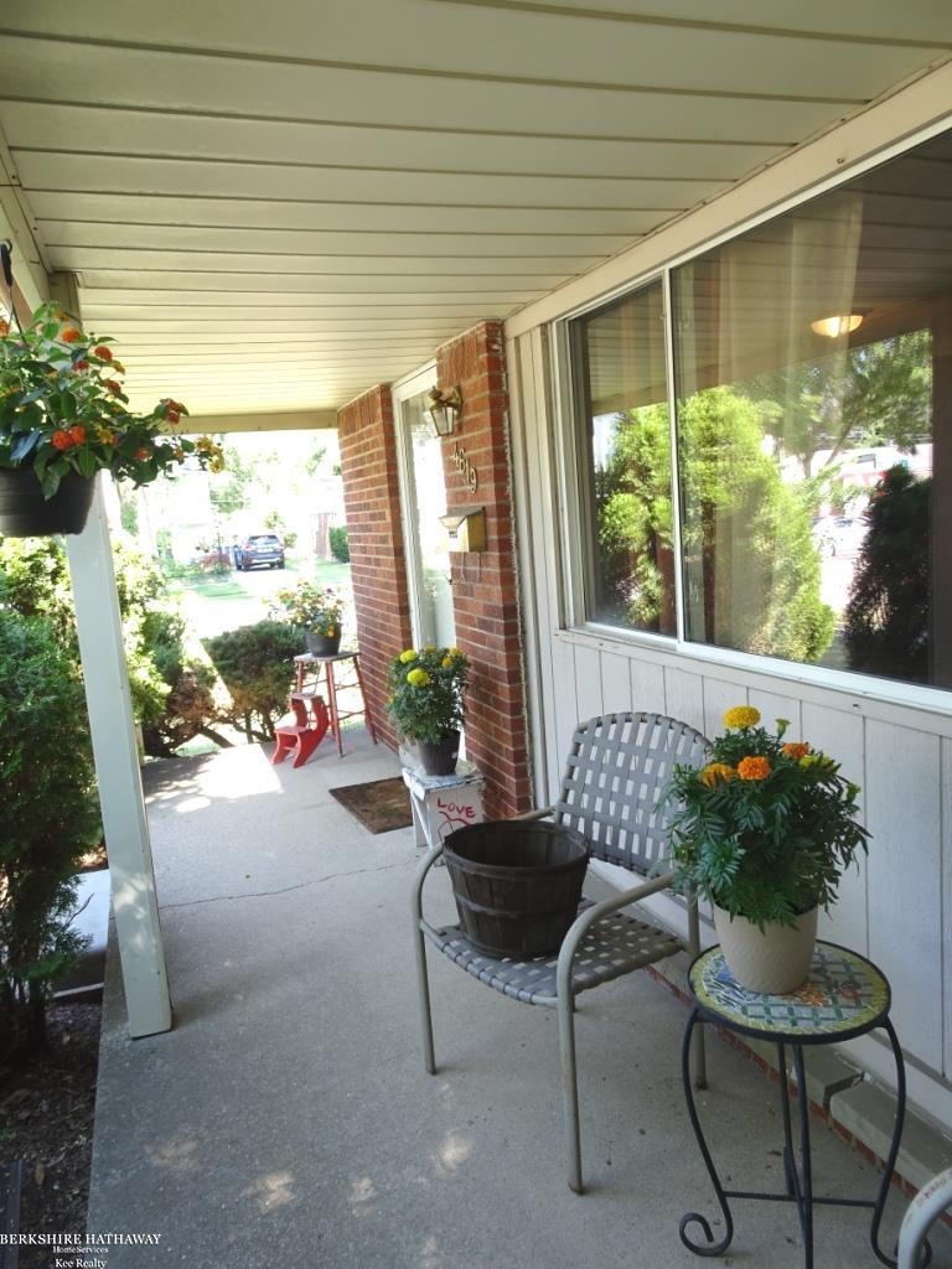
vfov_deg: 71.6
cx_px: 476
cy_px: 634
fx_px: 880
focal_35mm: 24
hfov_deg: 56.8
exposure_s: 1/30
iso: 80
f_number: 3.5
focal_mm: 4.1
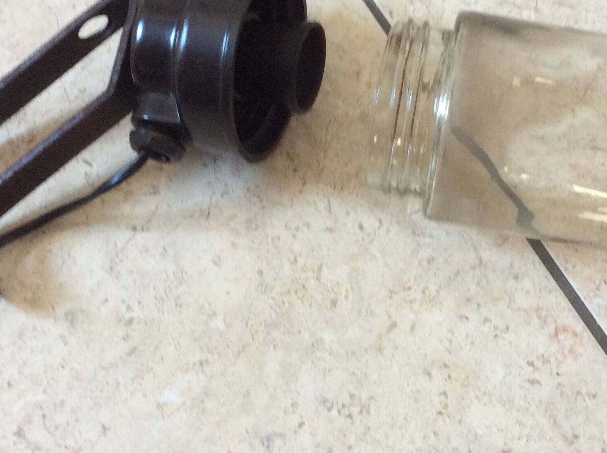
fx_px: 980
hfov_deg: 34.3
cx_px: 373
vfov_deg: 26.0
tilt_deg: -71.8
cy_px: 180
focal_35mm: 56
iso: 125
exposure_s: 1/25
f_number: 2.4
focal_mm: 3.3
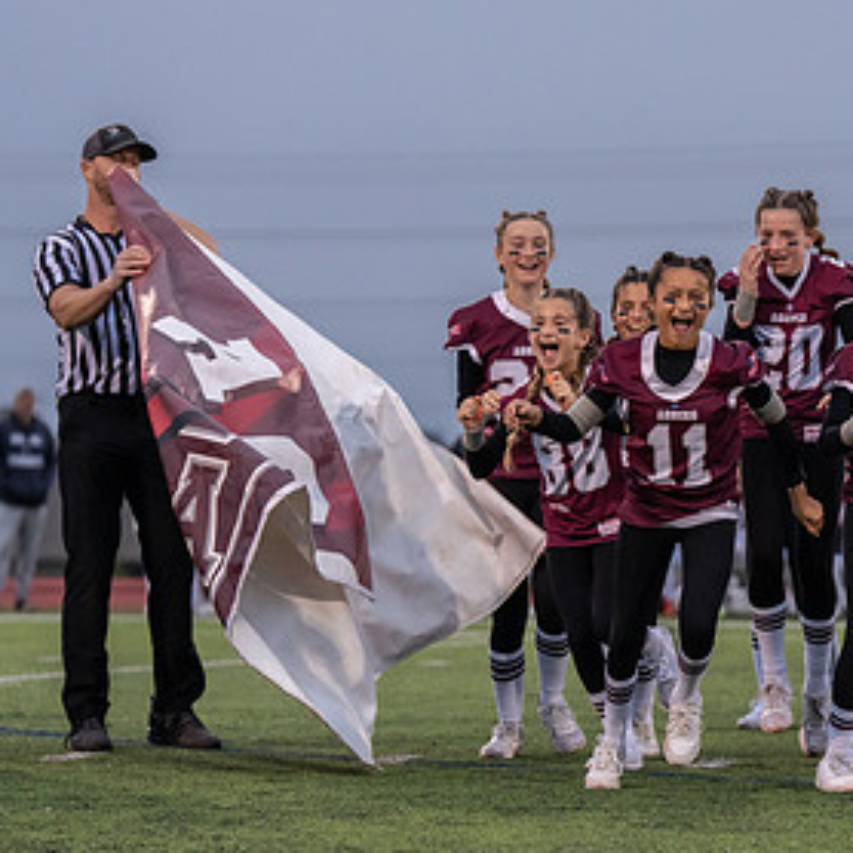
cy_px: 465
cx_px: 894
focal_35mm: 242
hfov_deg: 7.2
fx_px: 6747
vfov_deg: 7.2
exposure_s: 1/1250
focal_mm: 128
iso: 3200
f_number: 3.5
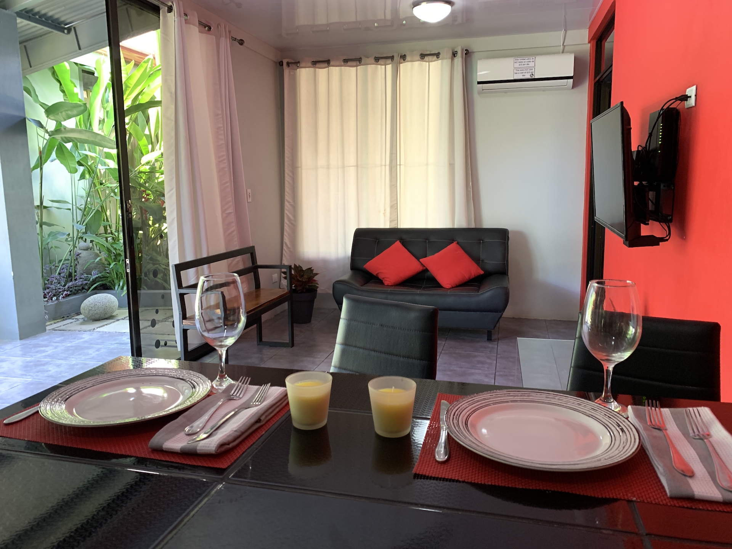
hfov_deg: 67.3
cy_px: 274
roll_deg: +0.5
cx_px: 366
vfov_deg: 53.1
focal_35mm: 26
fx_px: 550
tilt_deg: -7.7
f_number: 1.8
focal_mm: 4.25
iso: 200
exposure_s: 1/60
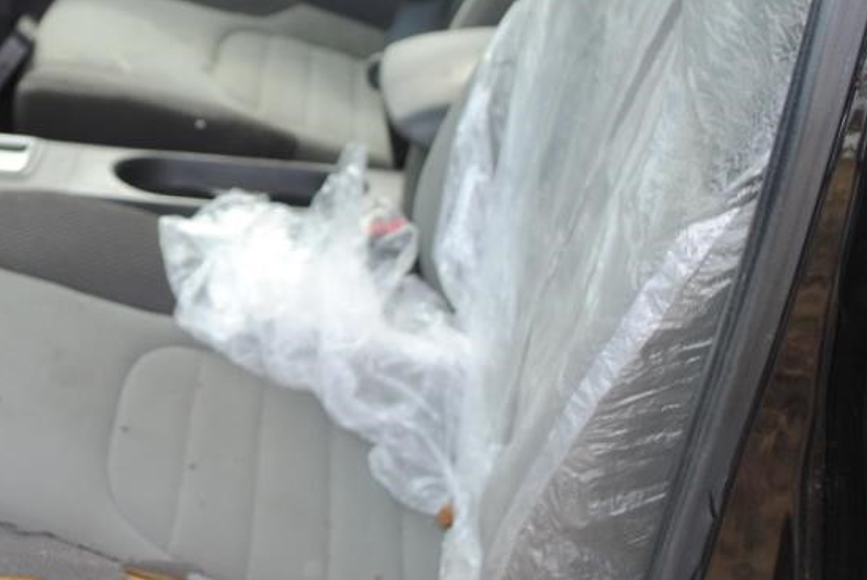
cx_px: 81
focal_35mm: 70
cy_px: 131
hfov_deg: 27.7
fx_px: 1687
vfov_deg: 19.3
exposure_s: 1/125
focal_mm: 20
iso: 125
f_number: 3.8
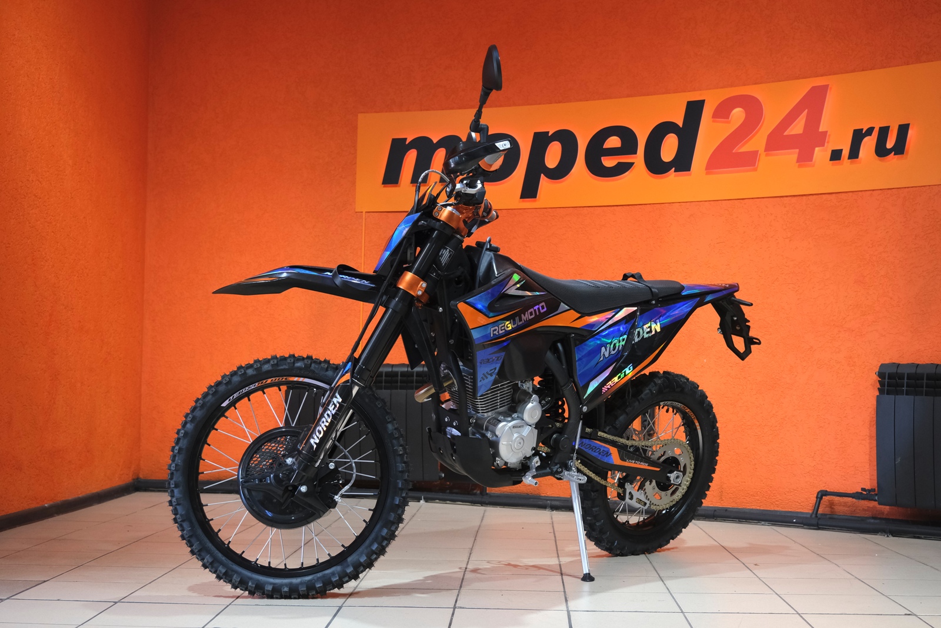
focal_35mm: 49
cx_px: 470
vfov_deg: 27.5
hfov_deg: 40.3
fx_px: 1281
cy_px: 314
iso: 1600
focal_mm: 32.5
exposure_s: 1/100
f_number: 4
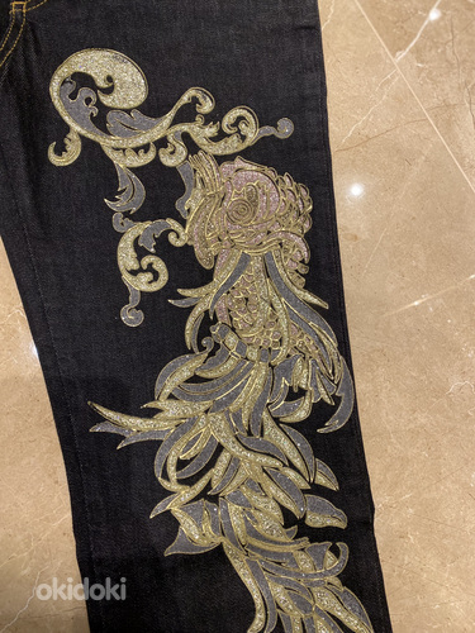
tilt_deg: -80.2
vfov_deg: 67.3
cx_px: 238
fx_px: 476
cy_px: 316
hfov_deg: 53.1
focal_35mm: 26
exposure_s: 1/50
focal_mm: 4.25
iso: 125
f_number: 1.8
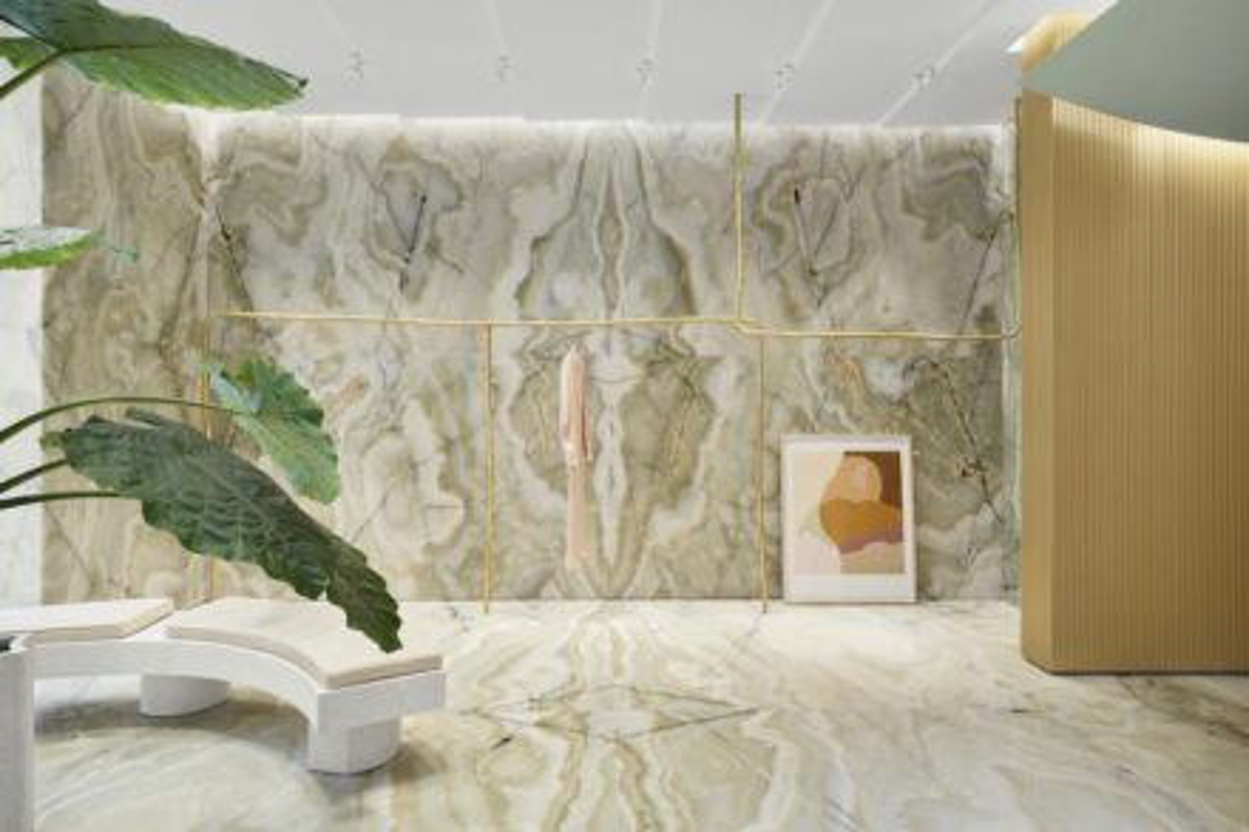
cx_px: 624
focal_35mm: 20
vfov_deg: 61.9
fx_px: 694
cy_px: 416
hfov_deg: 84.0
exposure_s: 1/5
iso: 200
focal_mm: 20
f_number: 11
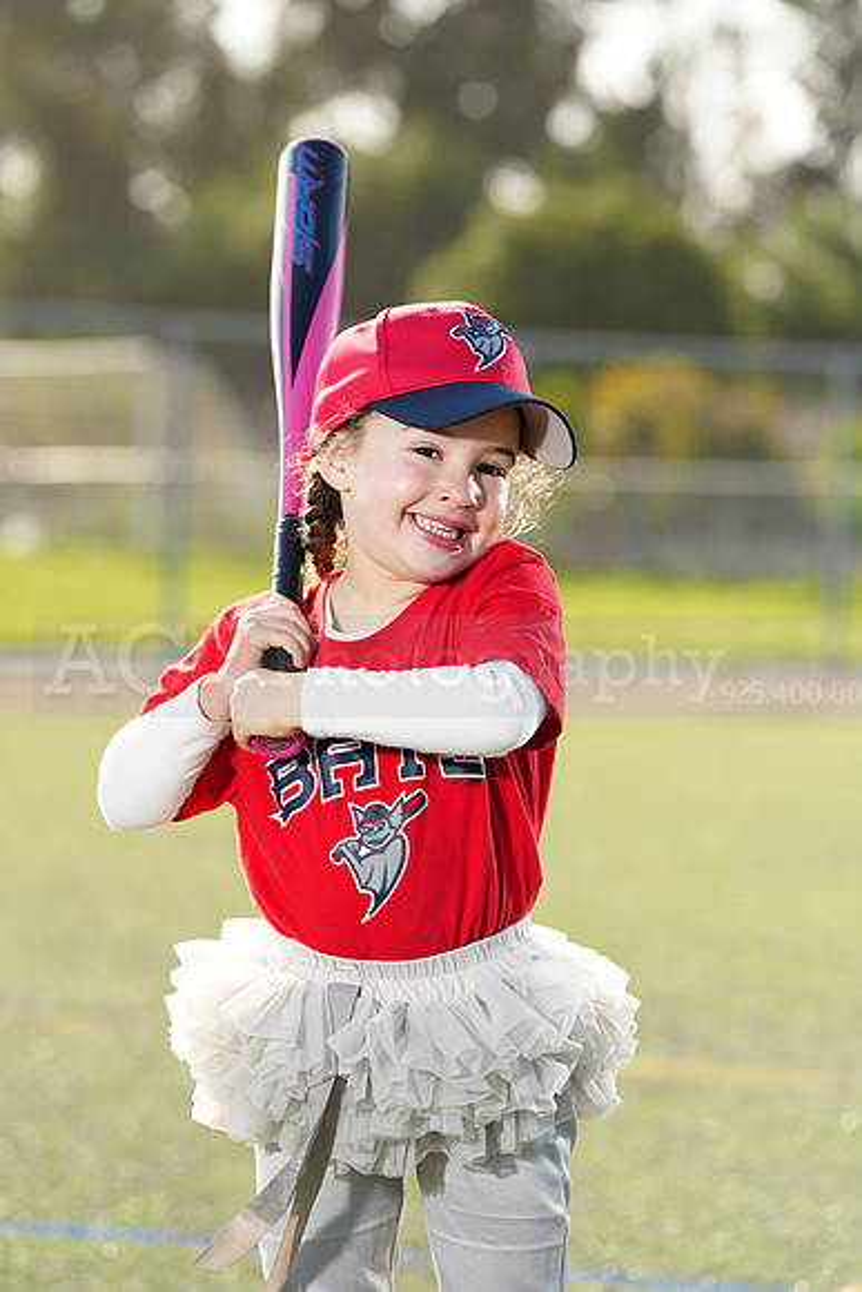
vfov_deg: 13.7
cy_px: 646
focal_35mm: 150
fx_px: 5384
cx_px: 431
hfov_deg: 9.2
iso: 100
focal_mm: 150
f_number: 5
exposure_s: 1/250
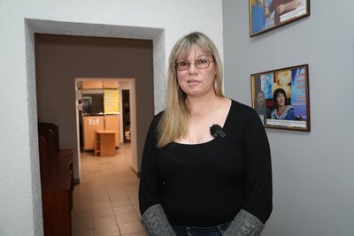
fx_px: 256
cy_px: 118
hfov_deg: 69.4
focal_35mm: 26
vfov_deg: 49.6
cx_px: 177
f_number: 4
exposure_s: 1/160
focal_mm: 26
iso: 4000
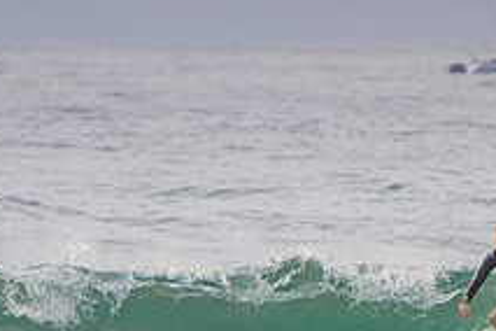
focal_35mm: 1501
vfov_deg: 0.9
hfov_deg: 1.4
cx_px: 282
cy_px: 493
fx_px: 20679
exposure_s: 1/2000
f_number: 5.6
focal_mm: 400
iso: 360
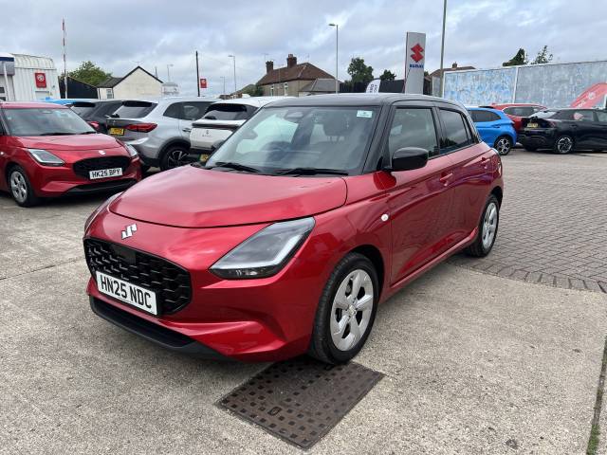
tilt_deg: -14.2
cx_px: 304
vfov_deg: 53.1
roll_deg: +3.2
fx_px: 456
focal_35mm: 26
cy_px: 228
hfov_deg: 67.3
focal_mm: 5.7
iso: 50
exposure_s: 1/3077
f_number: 1.5
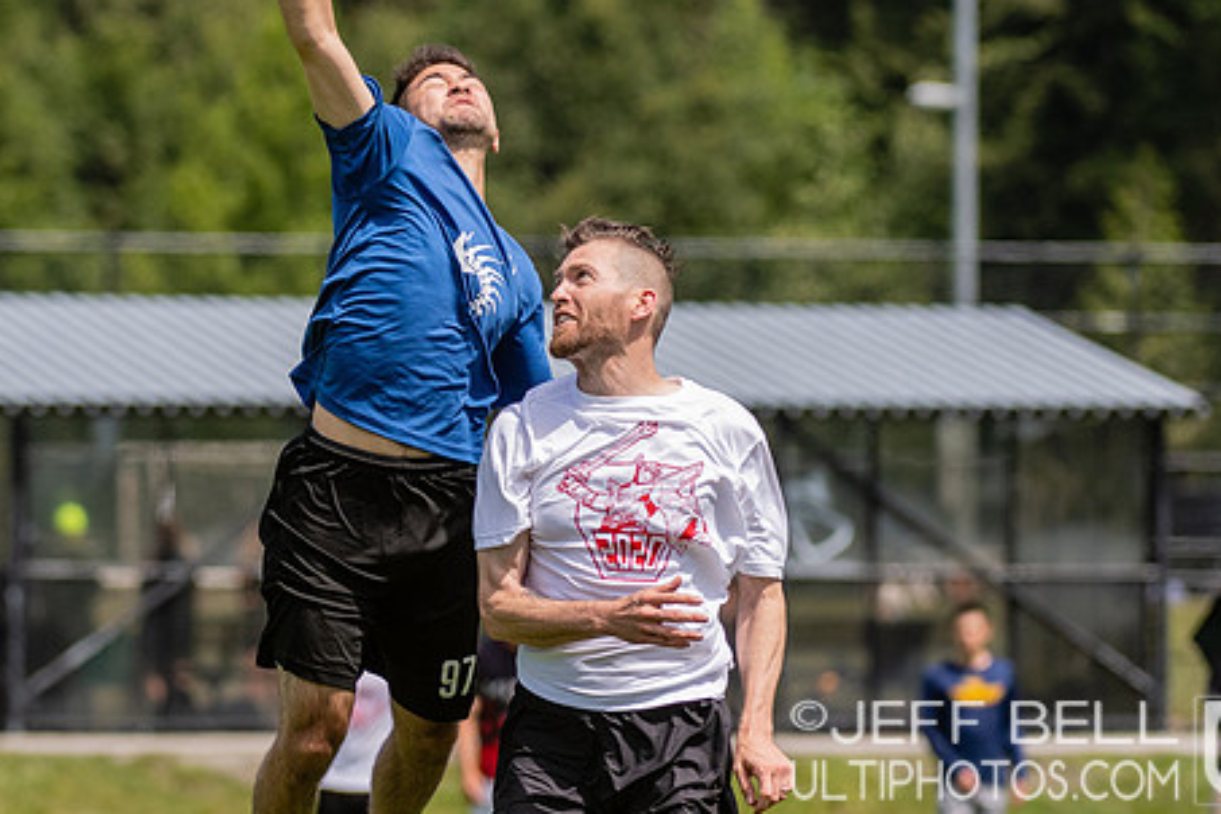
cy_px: 309
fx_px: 16414
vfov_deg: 2.8
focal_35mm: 484
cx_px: 597
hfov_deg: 4.3
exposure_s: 1/2500
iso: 360
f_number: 4
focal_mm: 200
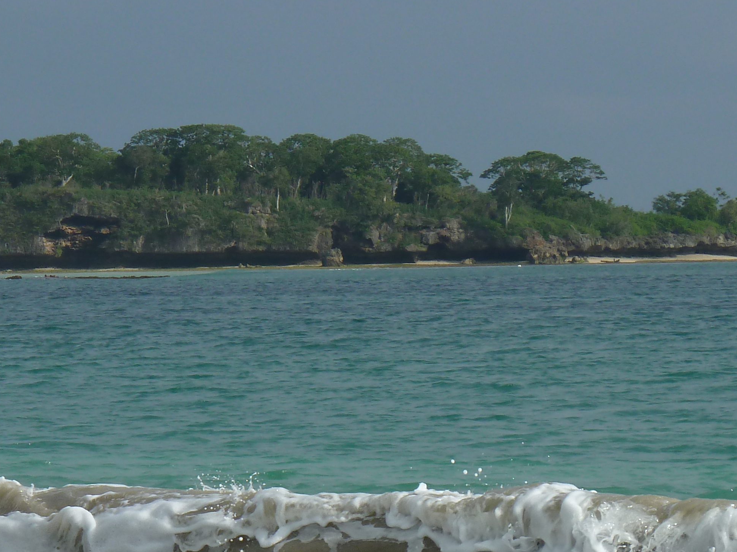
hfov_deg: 6.1
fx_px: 6918
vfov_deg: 4.6
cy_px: 485
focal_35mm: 325
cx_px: 158
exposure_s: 1/500
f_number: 5.6
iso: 80
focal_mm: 25.9
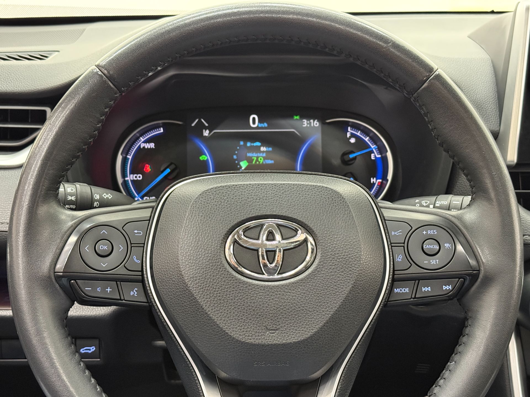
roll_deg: -1.1
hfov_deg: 39.7
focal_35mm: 48
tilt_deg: -20.0
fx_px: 735
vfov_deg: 30.3
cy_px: 198
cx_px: 265
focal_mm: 6.76
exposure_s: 1/30
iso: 500
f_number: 1.78
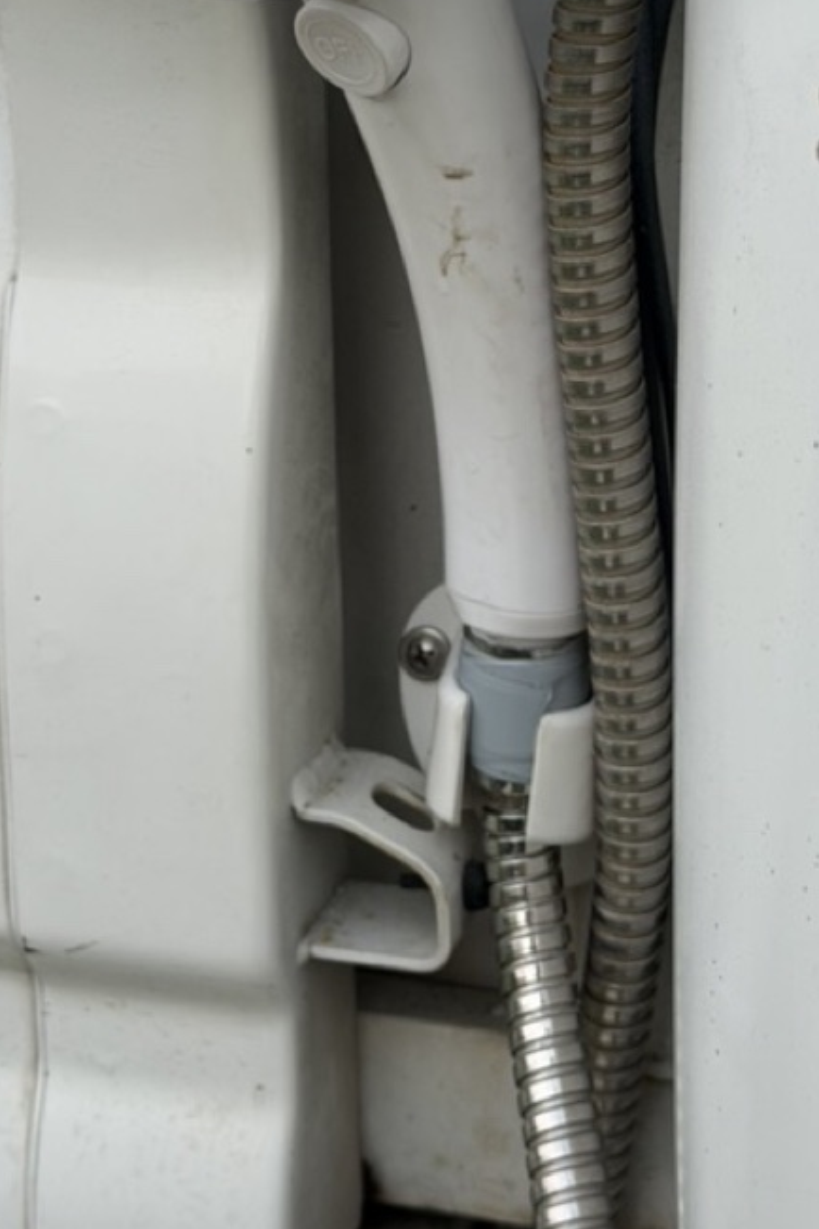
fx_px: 3139
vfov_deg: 22.0
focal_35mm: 92
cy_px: 357
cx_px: 294
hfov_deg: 14.8
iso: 64
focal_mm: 6.76
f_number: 1.78
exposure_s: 1/1203
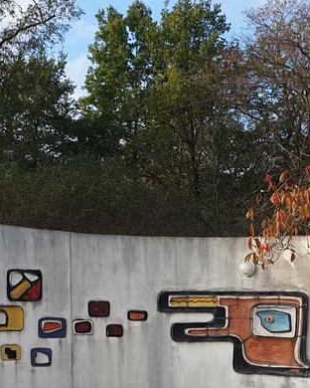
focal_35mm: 78
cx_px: 140
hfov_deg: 19.7
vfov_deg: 23.4
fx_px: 895
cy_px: 393
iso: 50
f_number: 2.4
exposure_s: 1/424
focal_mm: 4.3
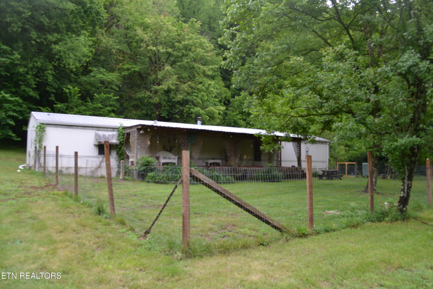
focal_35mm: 27
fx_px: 325
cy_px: 144
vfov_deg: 47.9
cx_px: 216
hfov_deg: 67.4
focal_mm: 18
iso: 160
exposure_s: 1/125
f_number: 5.6
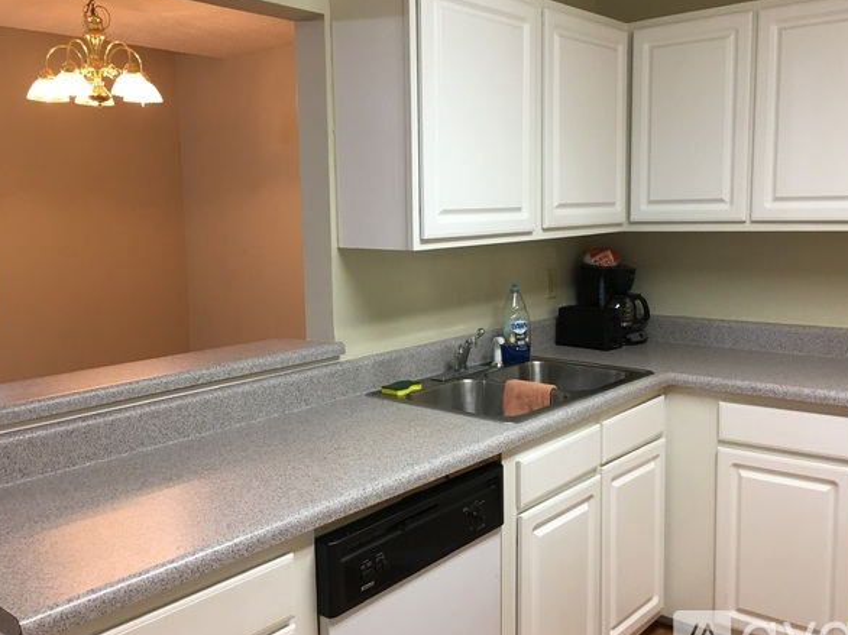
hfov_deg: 55.4
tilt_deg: -5.2
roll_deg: +1.0
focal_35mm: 33
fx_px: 808
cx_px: 425
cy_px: 307
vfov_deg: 42.9
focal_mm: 4.15
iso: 40
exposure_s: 1/15
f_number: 2.2
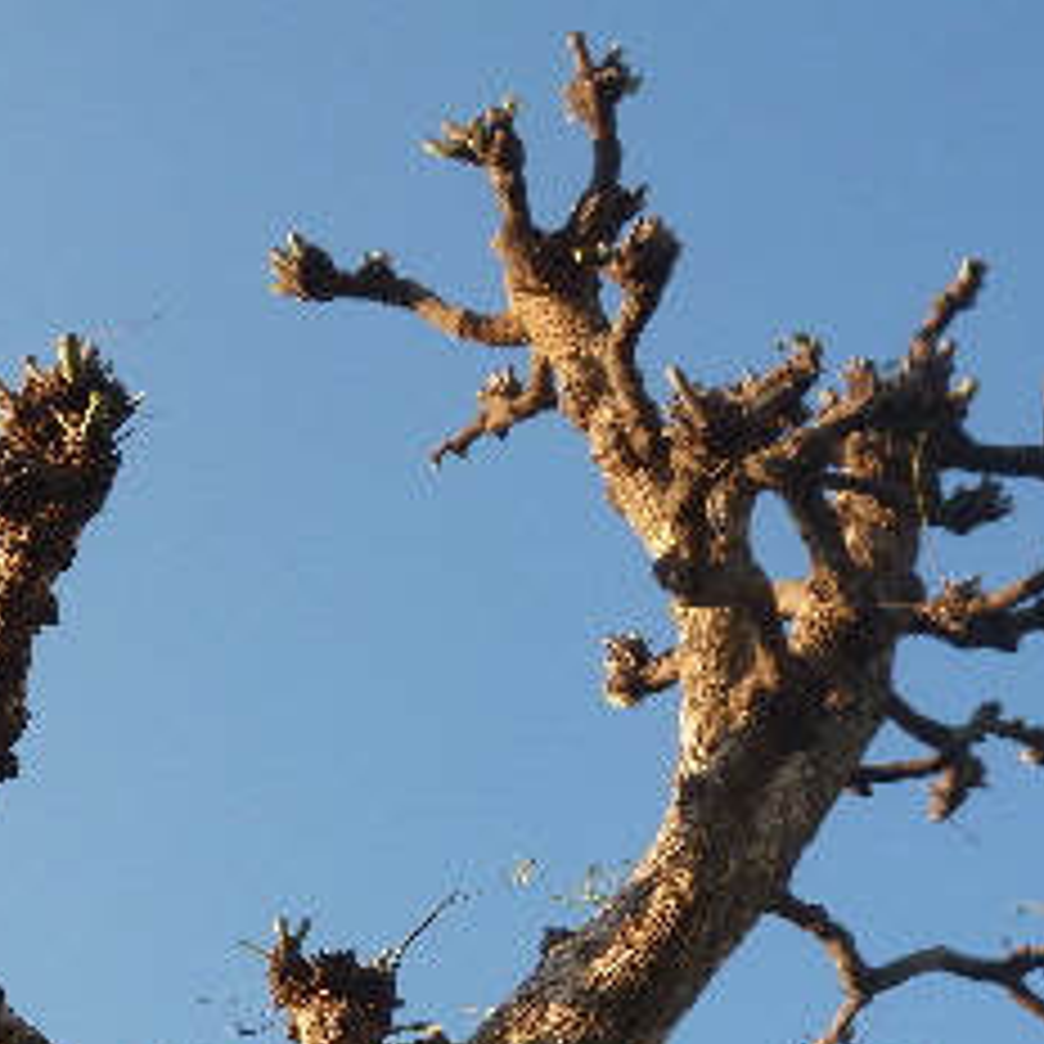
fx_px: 2661
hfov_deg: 21.6
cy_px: 803
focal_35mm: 78
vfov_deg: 22.0
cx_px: 54
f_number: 3.1
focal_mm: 7.3
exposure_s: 1/400
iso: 100
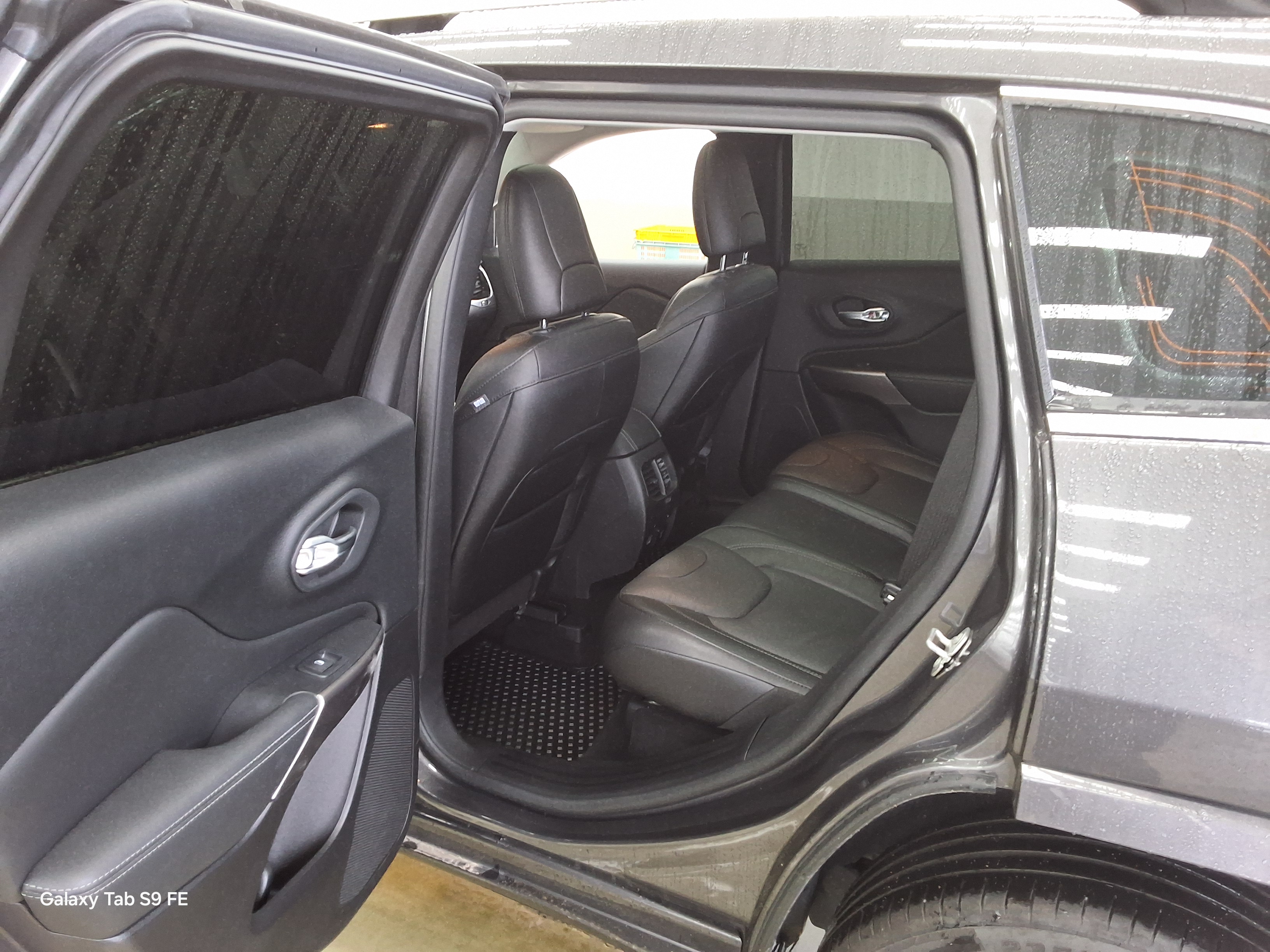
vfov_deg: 49.7
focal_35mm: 28
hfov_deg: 63.4
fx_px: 1027
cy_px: 476
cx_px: 635
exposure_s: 1/40
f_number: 1.9
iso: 125
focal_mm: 2.91
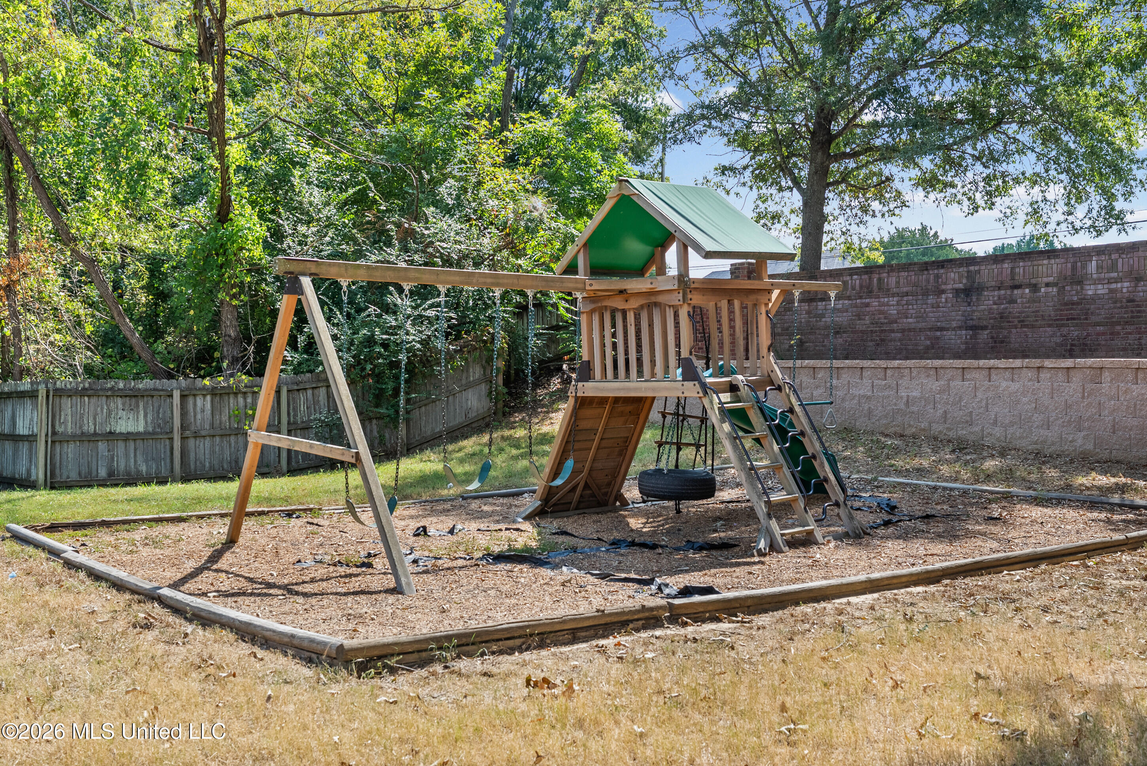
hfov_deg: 54.4
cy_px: 383
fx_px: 1116
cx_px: 574
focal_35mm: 35
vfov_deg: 37.9
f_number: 9
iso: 800
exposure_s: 1/160
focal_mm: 35
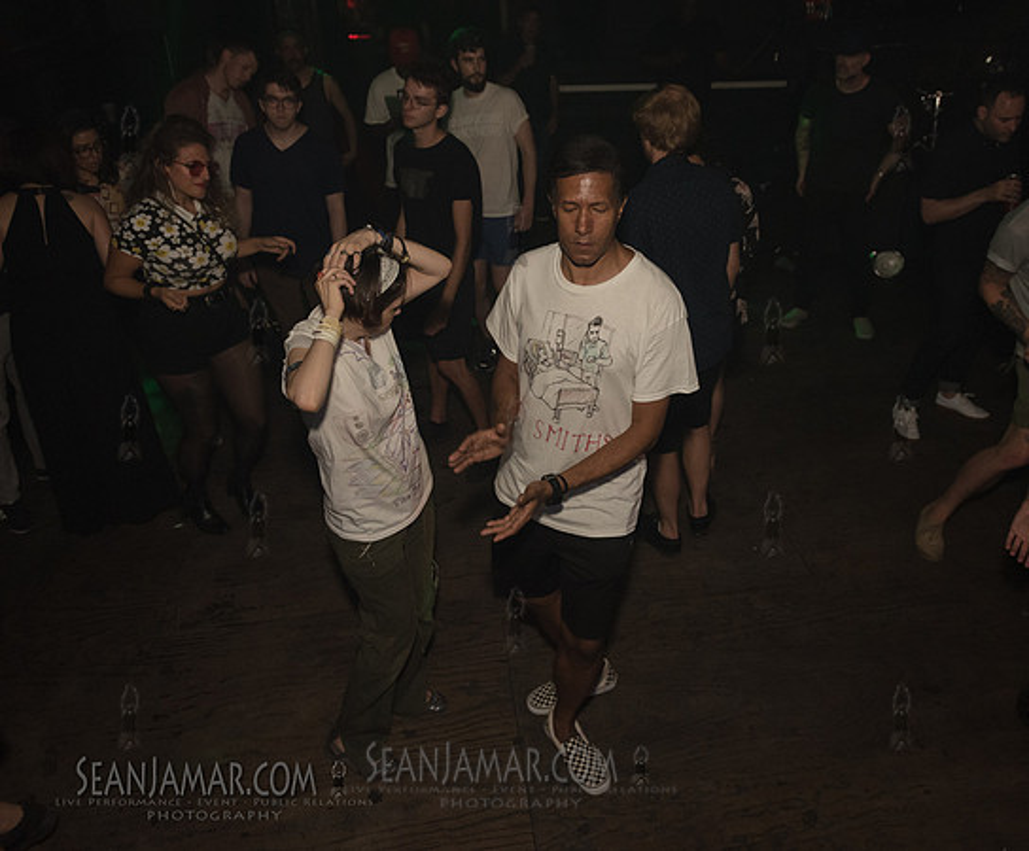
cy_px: 398
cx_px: 578
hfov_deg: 59.0
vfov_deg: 50.3
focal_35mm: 29
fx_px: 906
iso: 2000
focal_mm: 24
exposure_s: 1/250
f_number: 3.5
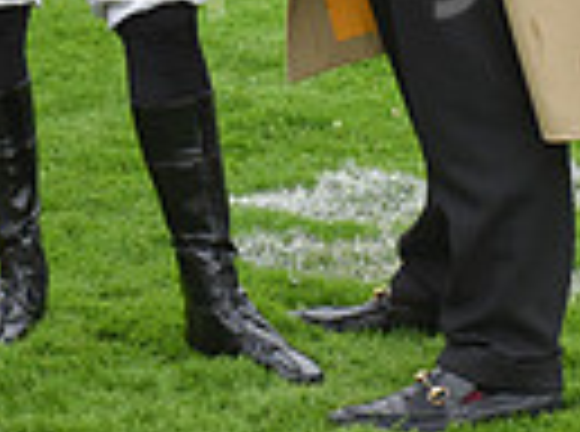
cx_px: -49
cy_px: -308
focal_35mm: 269
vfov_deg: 5.4
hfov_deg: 7.3
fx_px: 4495
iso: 1250
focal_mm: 62
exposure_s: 1/100
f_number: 4.5
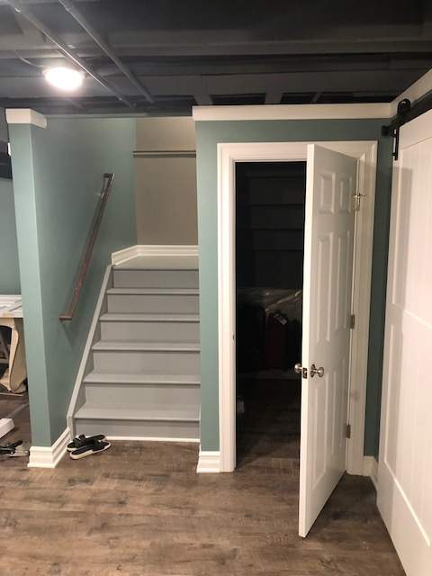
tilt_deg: -7.5
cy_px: 288
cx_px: 216
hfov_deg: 49.7
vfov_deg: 63.4
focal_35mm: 28
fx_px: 466
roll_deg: +0.9
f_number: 1.8
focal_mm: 4
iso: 100
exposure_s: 1/15
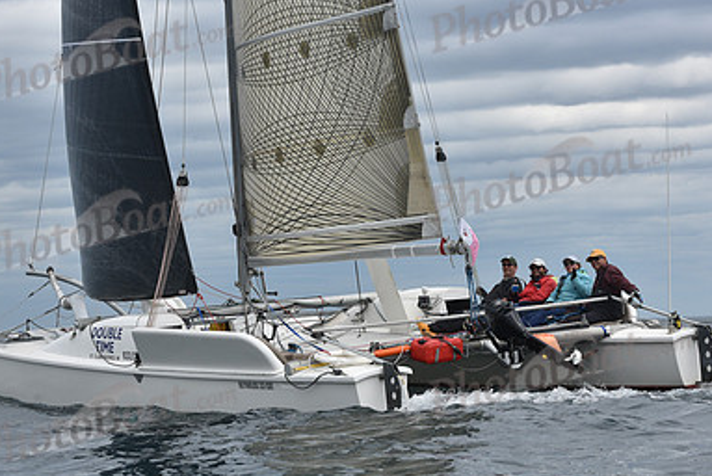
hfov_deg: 19.3
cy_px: 298
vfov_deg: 12.9
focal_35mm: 106
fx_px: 2098
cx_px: 335
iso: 250
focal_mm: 70
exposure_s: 1/800
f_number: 10
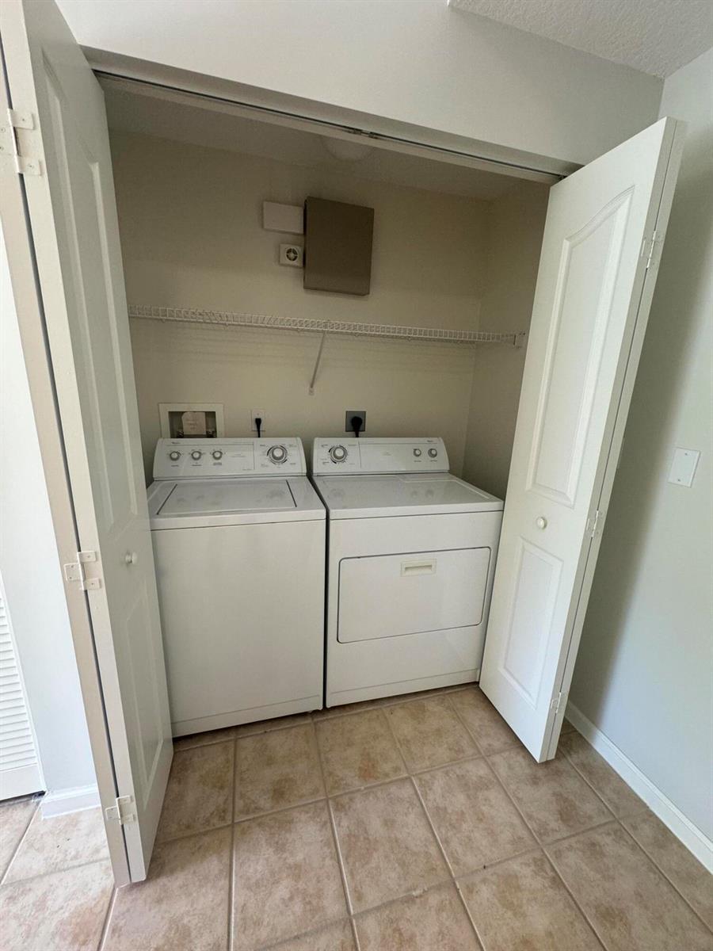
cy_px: 476
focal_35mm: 14
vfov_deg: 102.1
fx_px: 384
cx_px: 356
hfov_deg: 85.7
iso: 200
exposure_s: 1/120
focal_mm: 2.22
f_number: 2.2
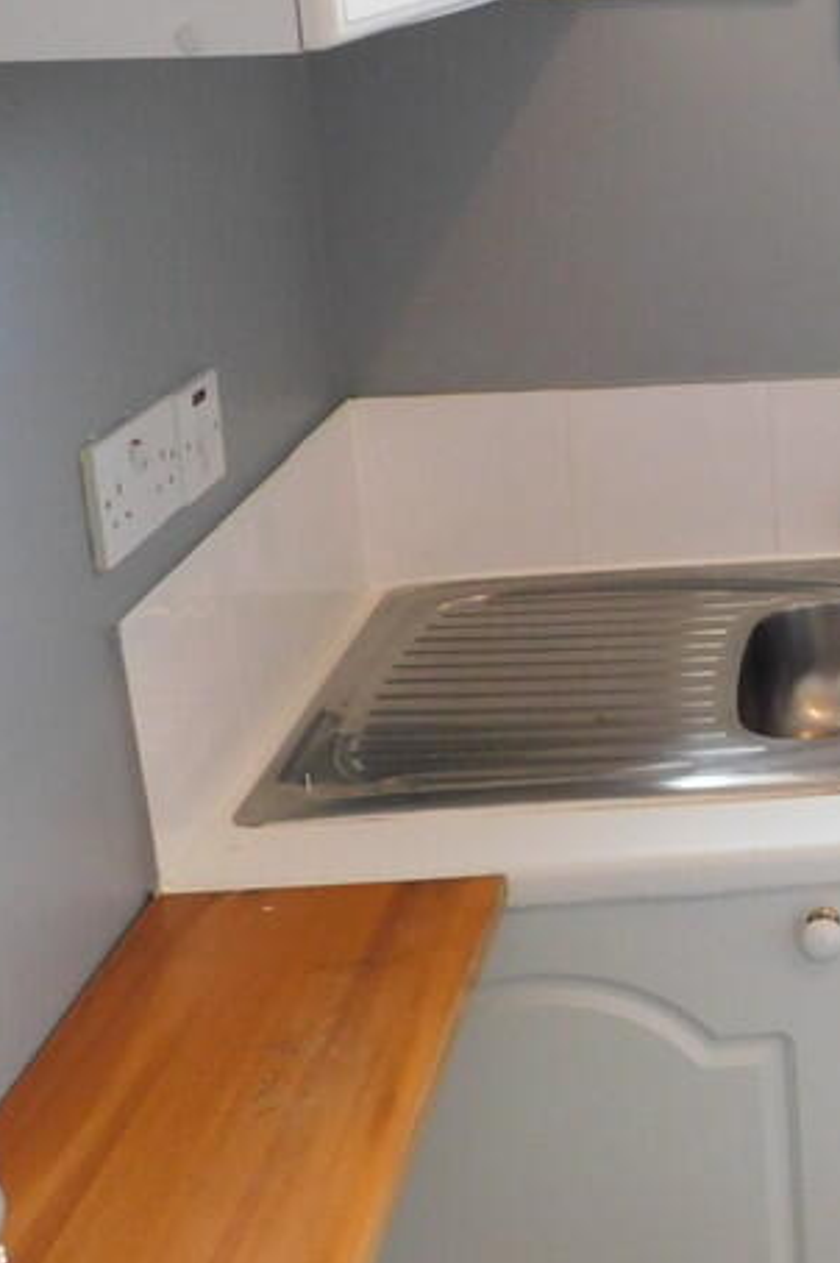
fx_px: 1893
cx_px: 1149
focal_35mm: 54
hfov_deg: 22.0
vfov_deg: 36.1
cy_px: 328
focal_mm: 4
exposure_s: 1/30
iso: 360
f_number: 3
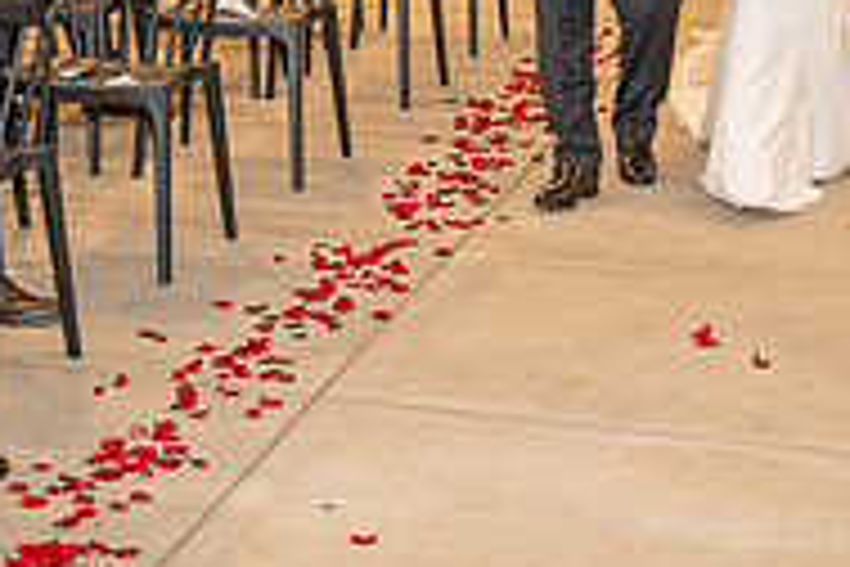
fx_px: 2361
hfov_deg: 20.4
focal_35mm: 100
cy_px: -196
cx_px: 319
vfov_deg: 13.2
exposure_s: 1/200
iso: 1000
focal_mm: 32.5
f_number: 3.2
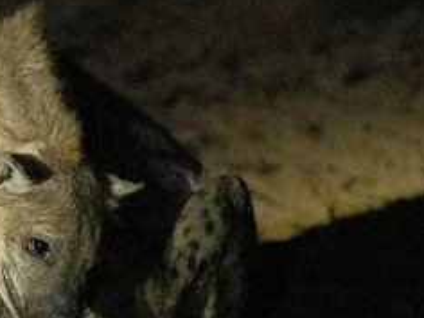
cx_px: 30
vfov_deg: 2.0
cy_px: 186
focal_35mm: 755
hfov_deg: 2.6
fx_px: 9248
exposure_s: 1/500
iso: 32254
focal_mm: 300
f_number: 3.5
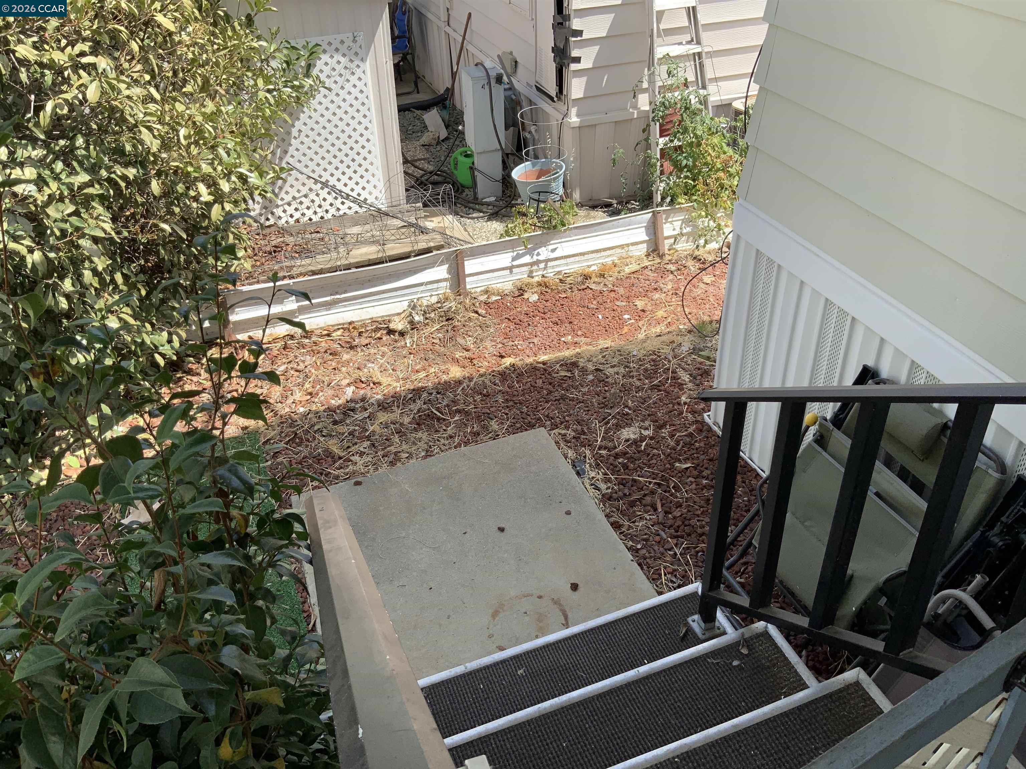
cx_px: 513
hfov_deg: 61.7
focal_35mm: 29
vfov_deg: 48.2
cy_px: 384
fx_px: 860
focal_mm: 3
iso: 16
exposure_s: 1/657
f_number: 1.8
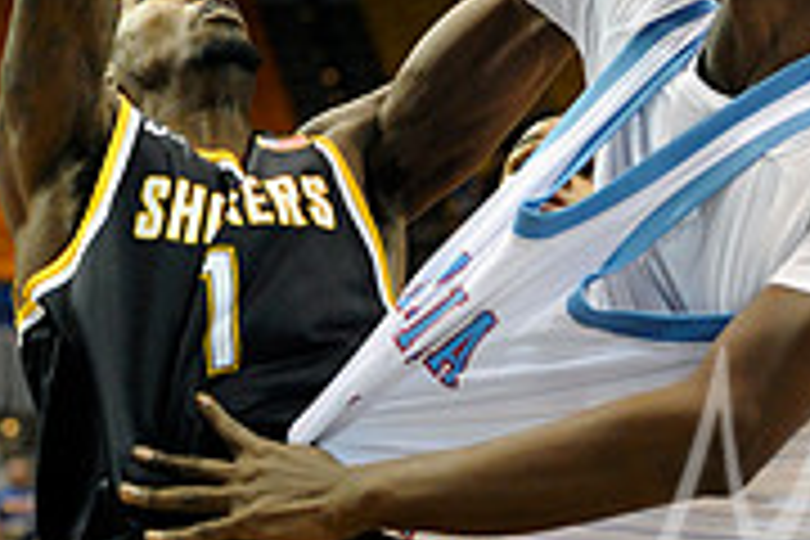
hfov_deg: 11.7
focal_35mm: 175
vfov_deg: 7.8
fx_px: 3937
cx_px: 538
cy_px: 27
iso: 4000
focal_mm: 70
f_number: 3.2
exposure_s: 1/1000
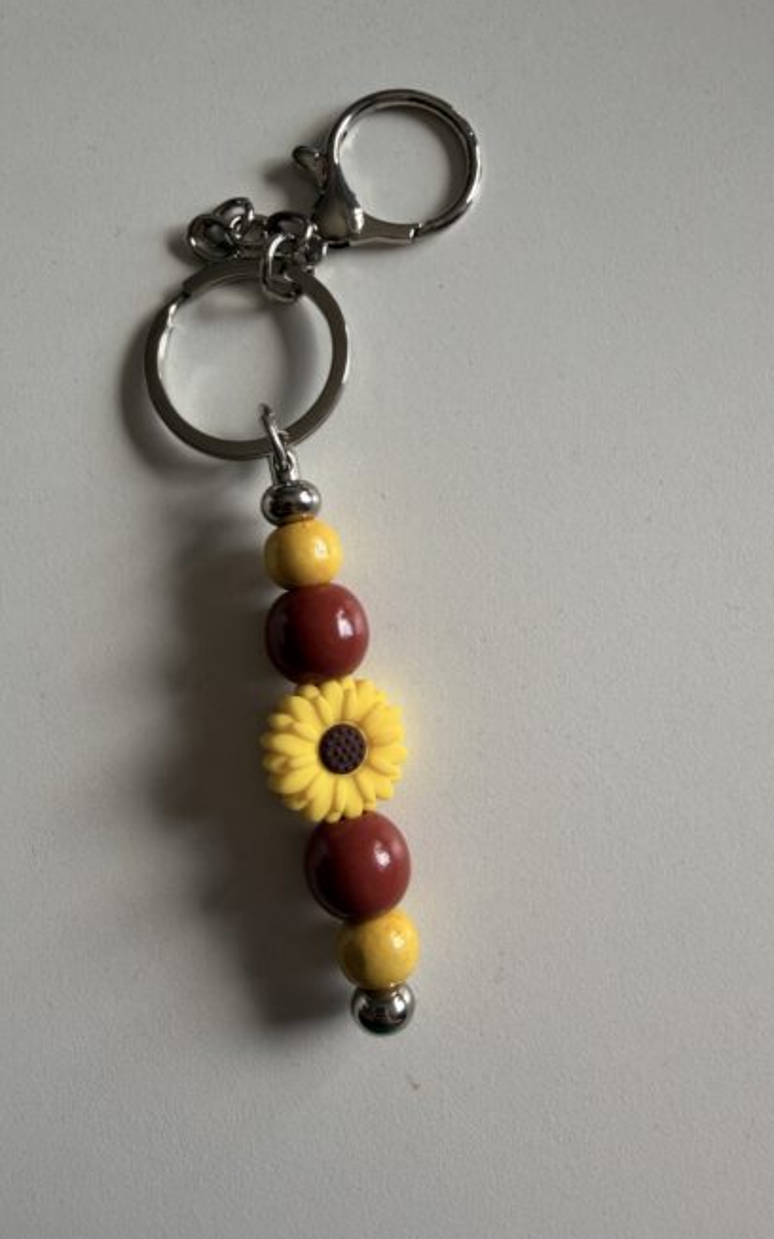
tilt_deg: -83.3
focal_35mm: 26
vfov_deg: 70.4
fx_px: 878
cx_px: 334
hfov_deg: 47.5
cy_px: 621
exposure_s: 1/121
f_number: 2.2
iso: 80
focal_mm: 2.22
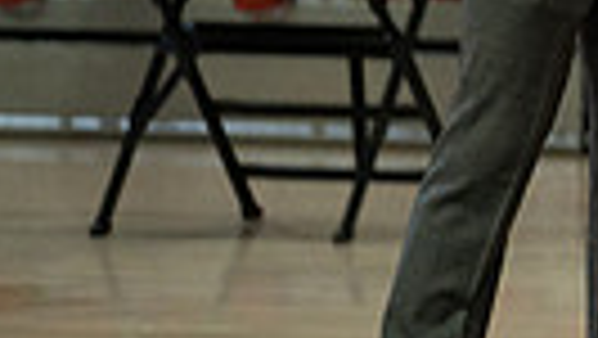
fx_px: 14359
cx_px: 1281
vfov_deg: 1.3
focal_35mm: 905
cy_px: -367
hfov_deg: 2.4
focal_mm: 198
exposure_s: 1/1000
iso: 3200
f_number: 2.8
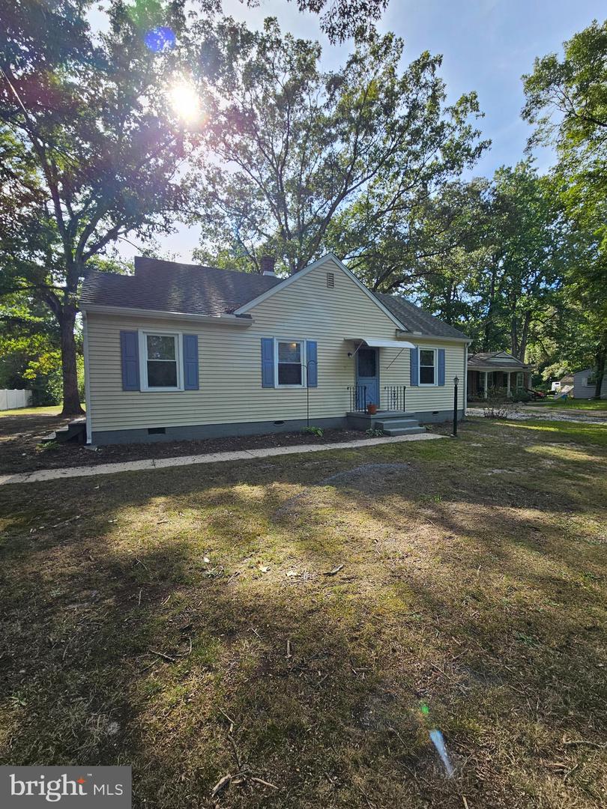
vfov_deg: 106.2
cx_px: 304
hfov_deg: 89.9
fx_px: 304
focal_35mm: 13
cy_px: 404
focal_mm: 2.2
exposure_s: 1/890
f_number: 2.2
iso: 50
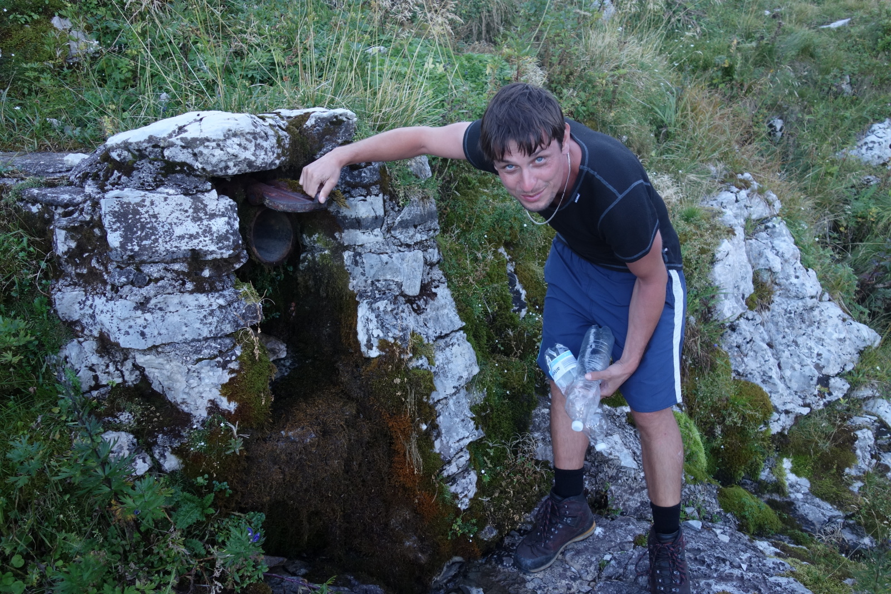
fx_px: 693
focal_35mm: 28
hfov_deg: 65.5
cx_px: 446
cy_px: 297
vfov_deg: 46.4
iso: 320
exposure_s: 1/250
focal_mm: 10.4
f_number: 2.5
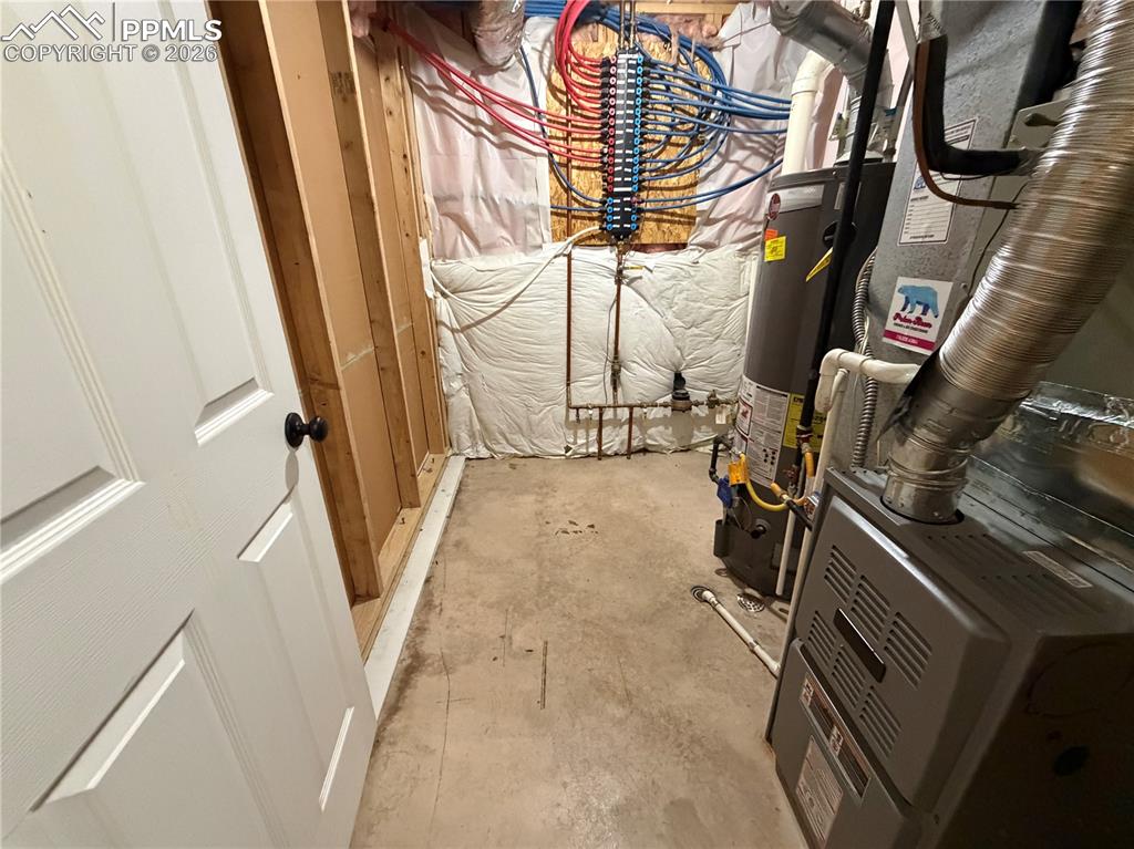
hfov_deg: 102.1
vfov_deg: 85.6
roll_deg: +1.2
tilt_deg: -19.9
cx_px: 567
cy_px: 424
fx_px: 458
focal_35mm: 14
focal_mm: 2.22
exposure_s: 1/60
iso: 800
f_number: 2.2
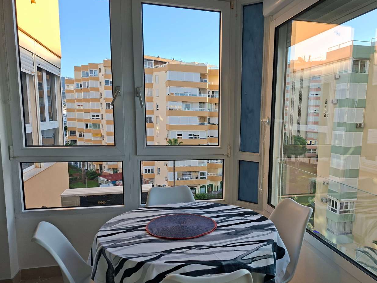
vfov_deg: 49.6
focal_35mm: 28
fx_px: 305
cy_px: 161
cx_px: 224
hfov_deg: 62.9
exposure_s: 1/853
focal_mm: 5.54
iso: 50
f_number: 1.8
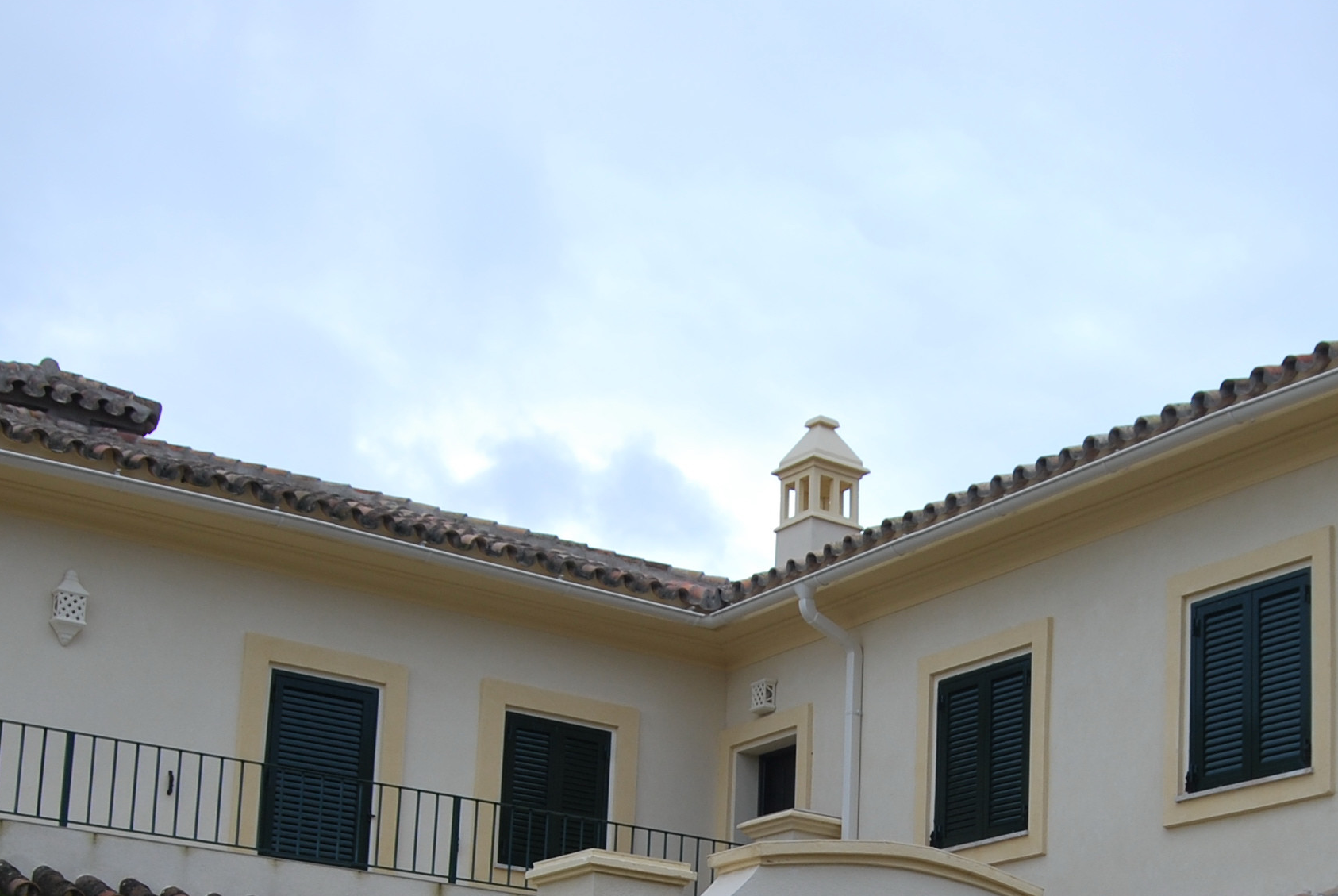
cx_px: 871
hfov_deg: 32.1
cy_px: 1004
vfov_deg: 20.8
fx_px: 2307
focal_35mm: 62
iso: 100
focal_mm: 18
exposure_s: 1/125
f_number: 6.3
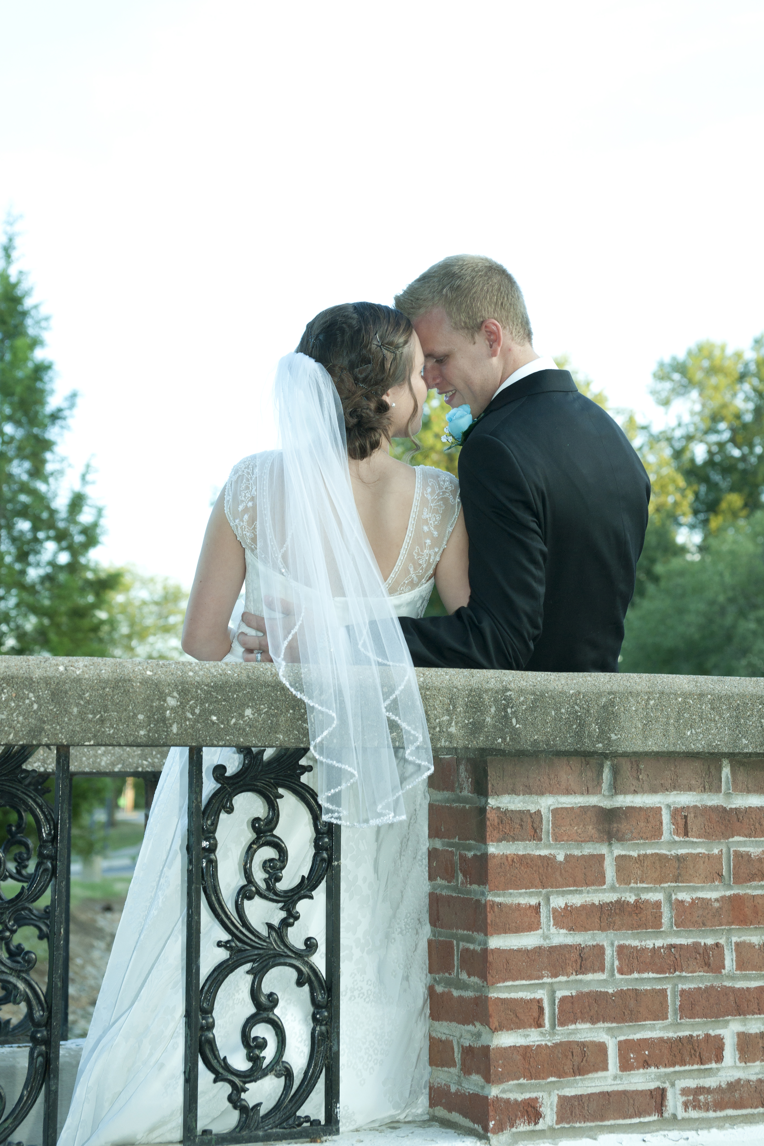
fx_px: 1592
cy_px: 573
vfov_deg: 39.6
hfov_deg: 27.0
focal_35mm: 50
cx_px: 382
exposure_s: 1/80
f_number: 3.5
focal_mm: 50
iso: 200
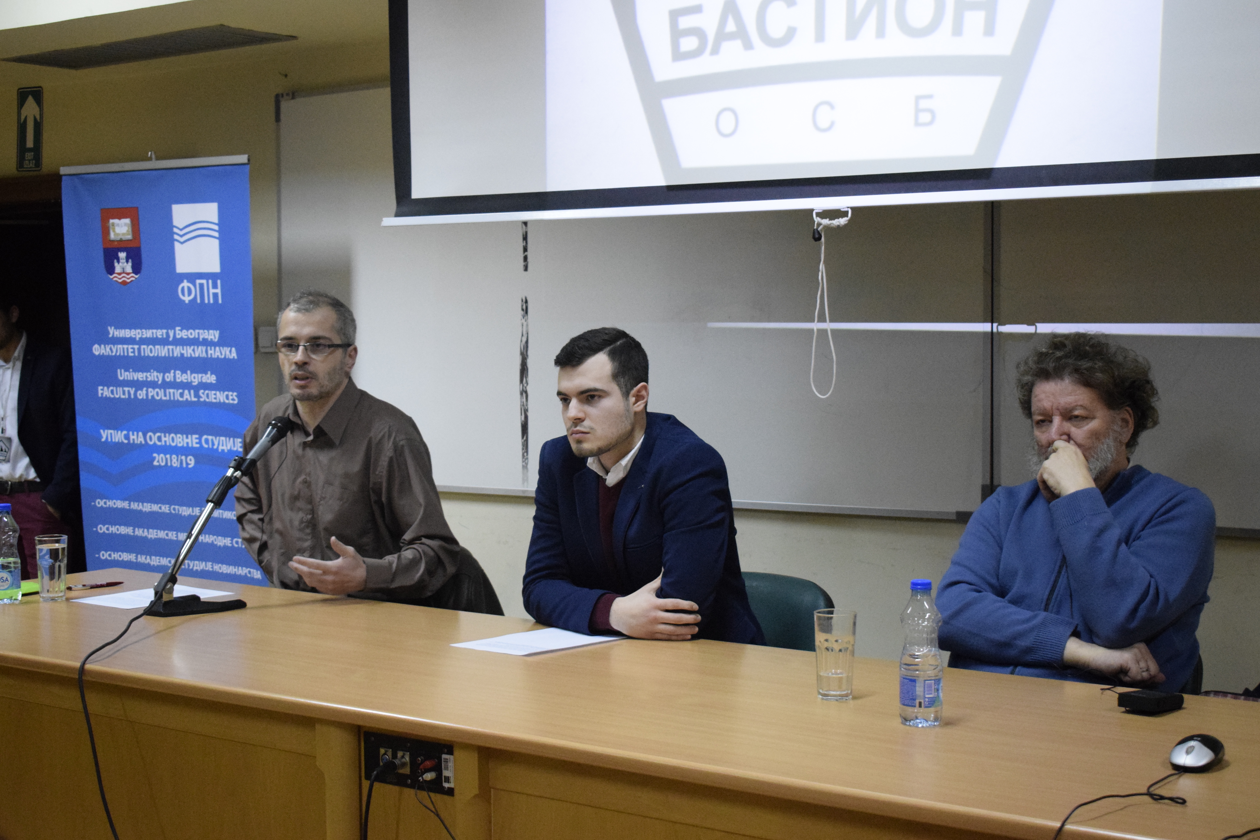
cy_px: 420
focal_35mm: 52
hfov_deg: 37.9
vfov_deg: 25.8
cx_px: 630
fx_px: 1837
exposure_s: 1/100
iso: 5000
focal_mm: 35
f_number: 4.5
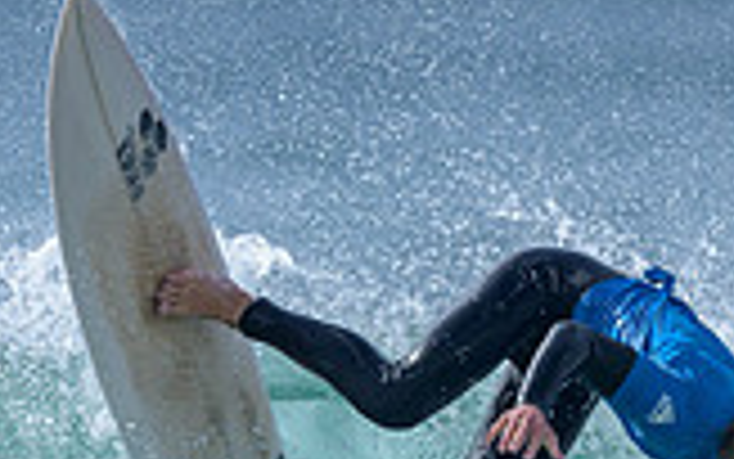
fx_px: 58091
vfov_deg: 0.5
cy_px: 637
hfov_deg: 0.7
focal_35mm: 2903
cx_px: 315
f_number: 6.3
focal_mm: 800
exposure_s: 1/2000
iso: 280
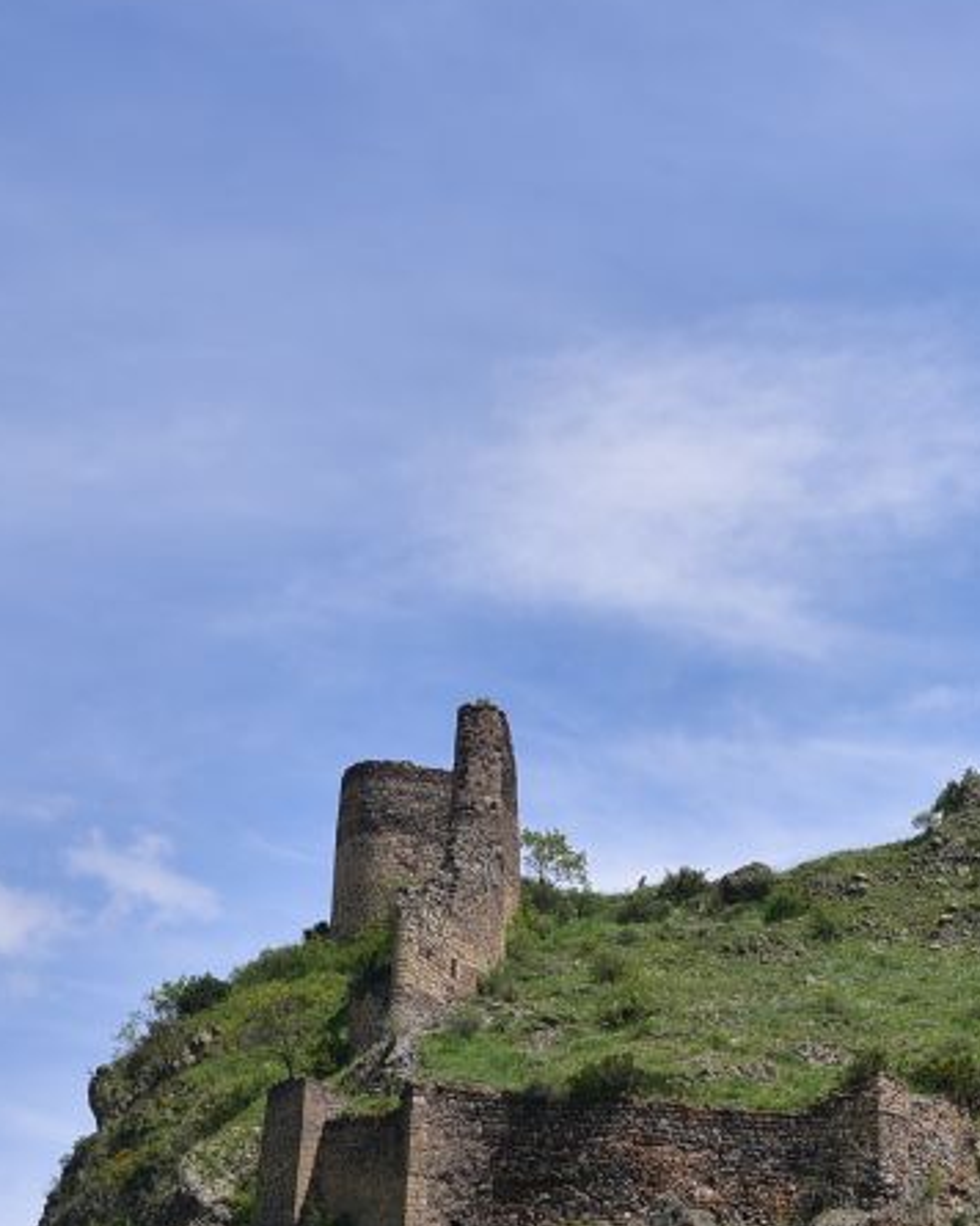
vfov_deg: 13.9
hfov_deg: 10.8
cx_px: 1553
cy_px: 1156
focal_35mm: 137
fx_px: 4967
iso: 100
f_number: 11
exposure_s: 1/125
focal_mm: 50
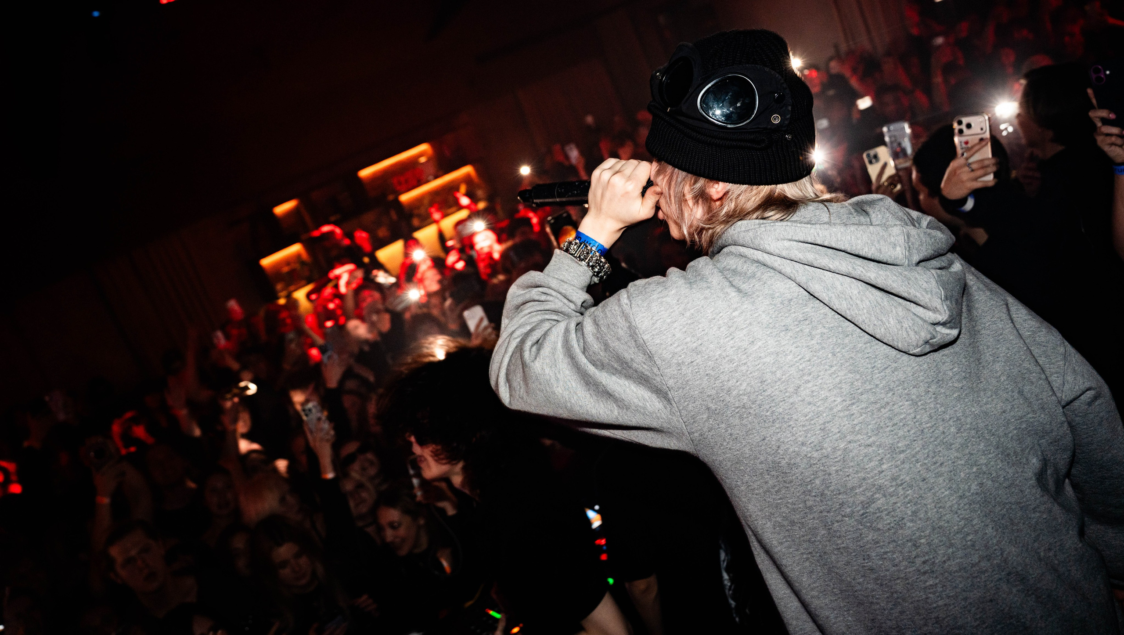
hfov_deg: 65.5
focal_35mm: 29
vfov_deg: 39.8
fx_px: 874
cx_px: 562
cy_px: 260
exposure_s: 1/50
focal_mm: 28
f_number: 4
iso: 1600
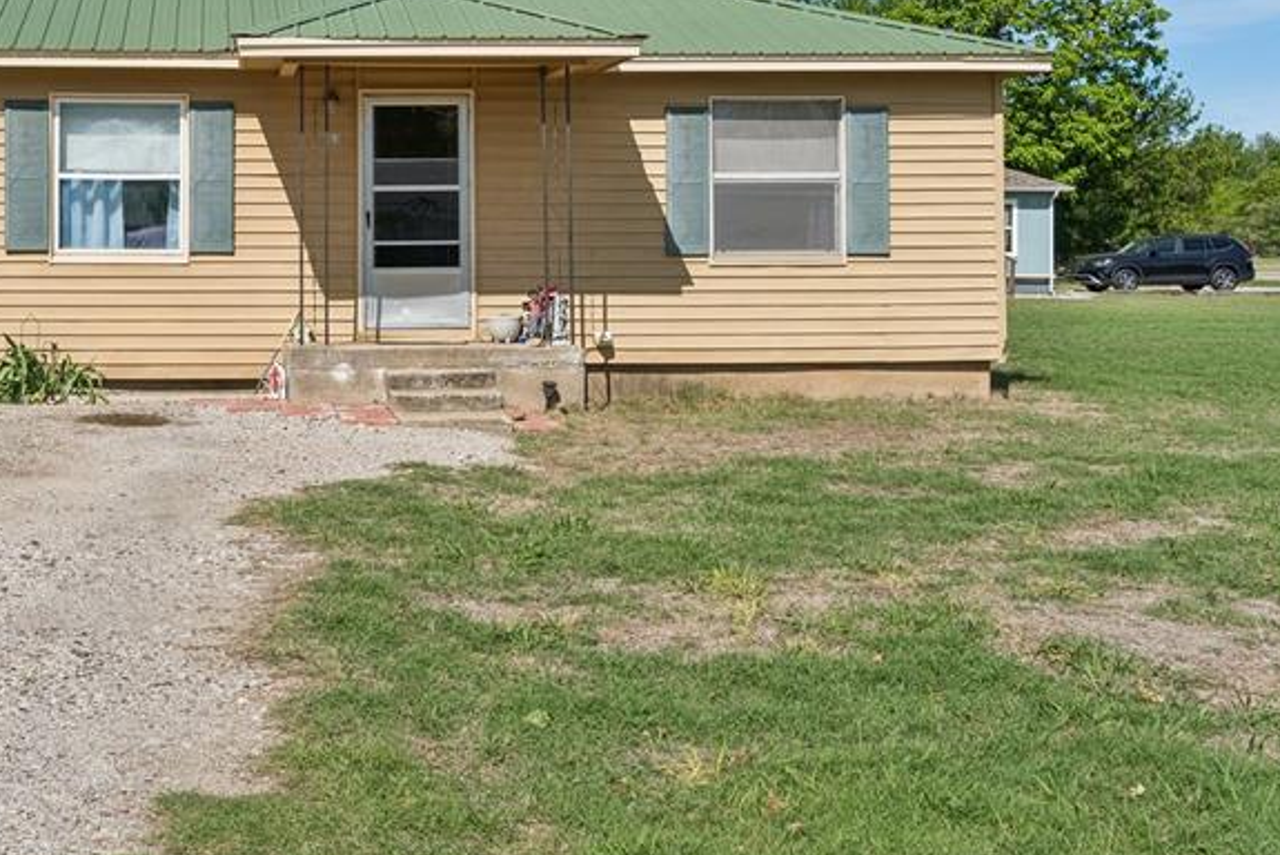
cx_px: 268
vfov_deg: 27.7
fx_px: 1707
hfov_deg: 39.6
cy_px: 214
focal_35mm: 48
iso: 250
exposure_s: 1/4000
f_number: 5.6
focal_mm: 18
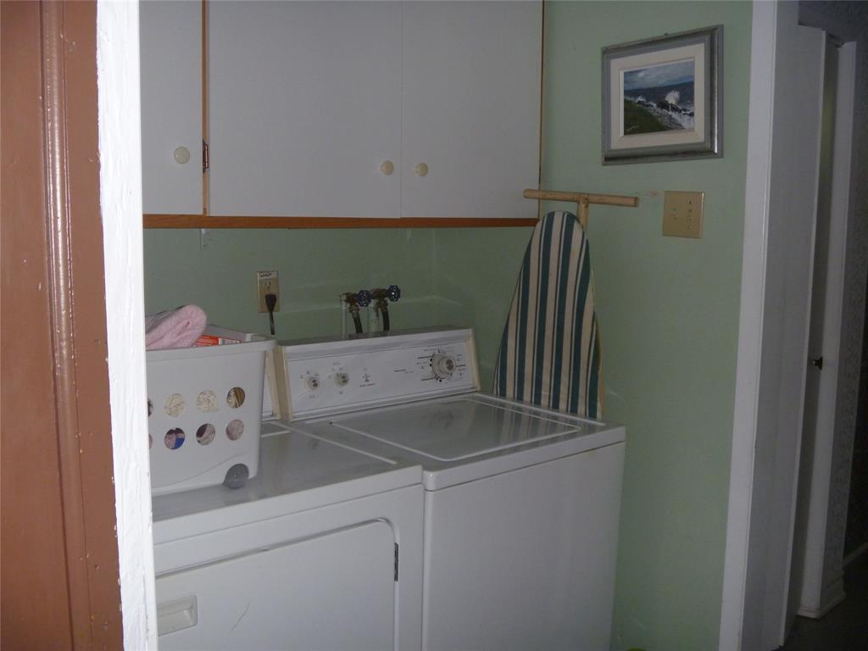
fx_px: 878
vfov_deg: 40.7
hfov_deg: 52.6
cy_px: 326
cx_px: 434
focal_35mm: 35
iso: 200
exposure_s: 1/30
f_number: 3.5
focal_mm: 6.3
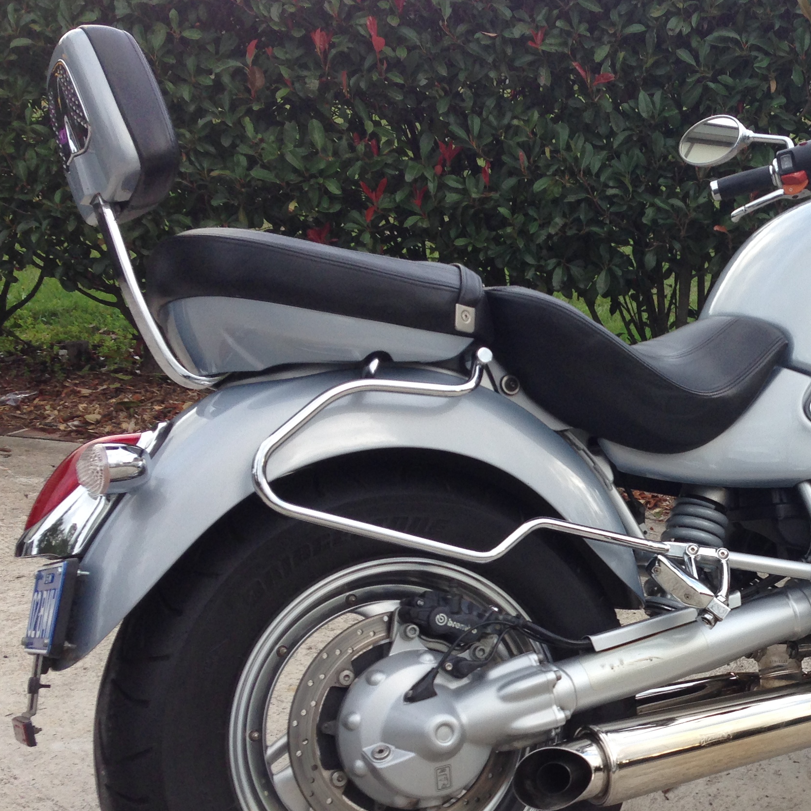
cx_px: 756
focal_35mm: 57
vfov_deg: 29.9
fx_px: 1511
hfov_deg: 28.7
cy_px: 518
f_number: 2.4
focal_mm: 4.12
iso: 50
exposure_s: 1/168
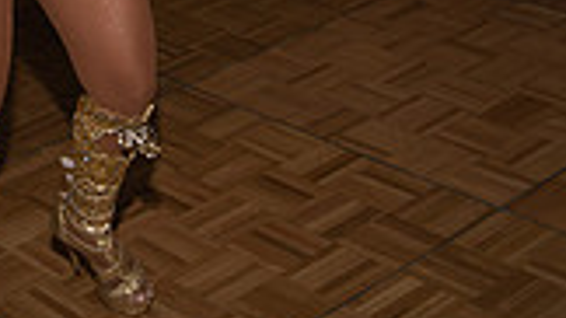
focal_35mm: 93
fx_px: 1395
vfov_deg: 12.1
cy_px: -220
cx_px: 56
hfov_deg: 22.4
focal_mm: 32
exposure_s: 1/125
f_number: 13
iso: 400
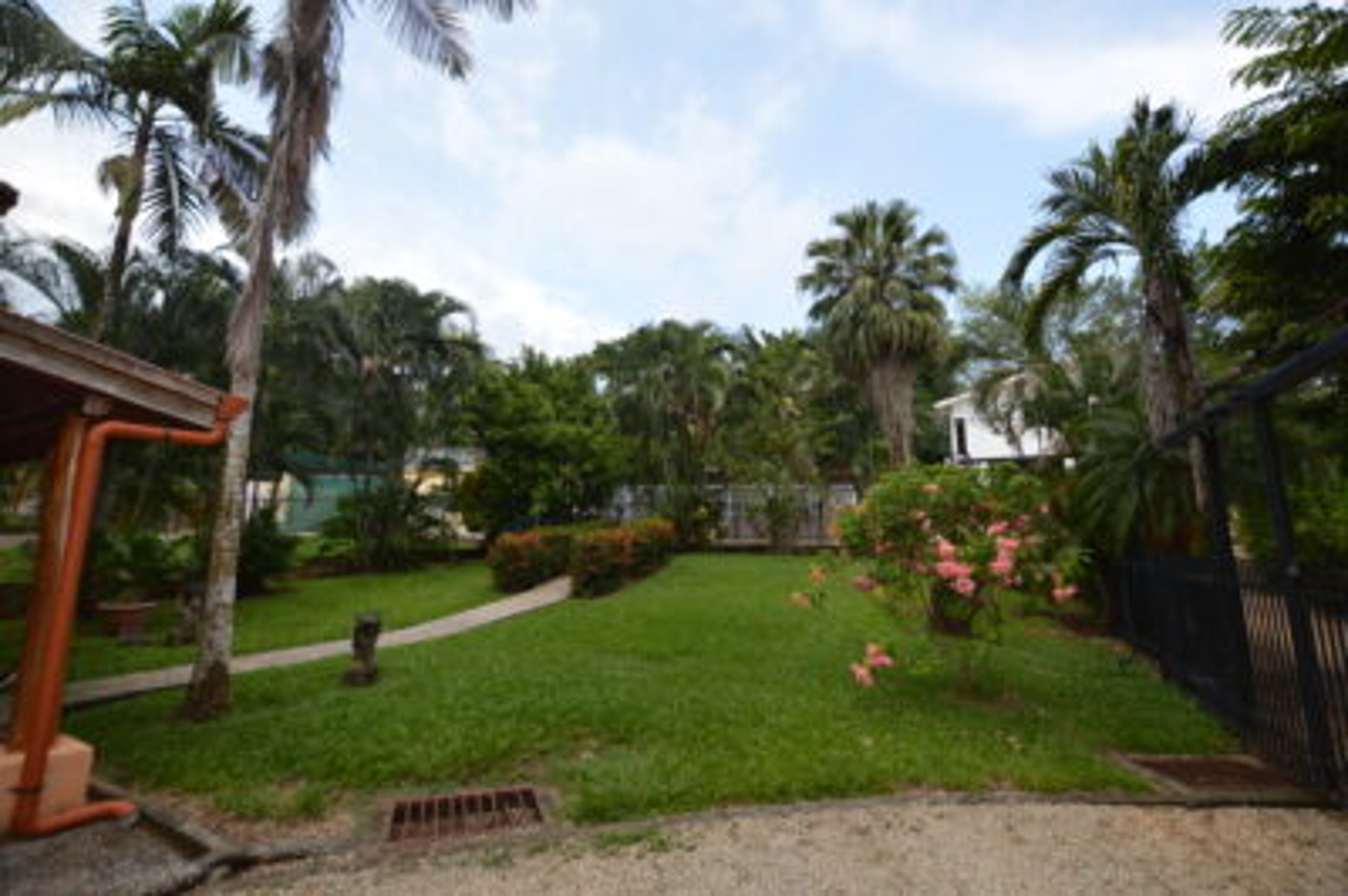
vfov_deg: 77.2
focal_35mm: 15
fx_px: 561
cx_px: 674
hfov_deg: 100.4
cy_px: 448
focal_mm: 10
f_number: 4
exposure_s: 1/200
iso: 100
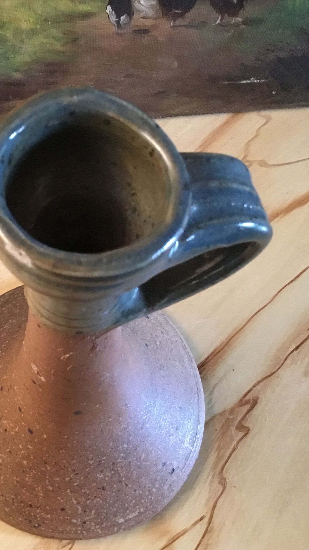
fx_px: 670
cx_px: 75
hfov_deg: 25.6
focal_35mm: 46
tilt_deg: -67.9
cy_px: 277
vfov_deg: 44.6
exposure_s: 1/17
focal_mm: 3.3
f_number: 2.4
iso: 250
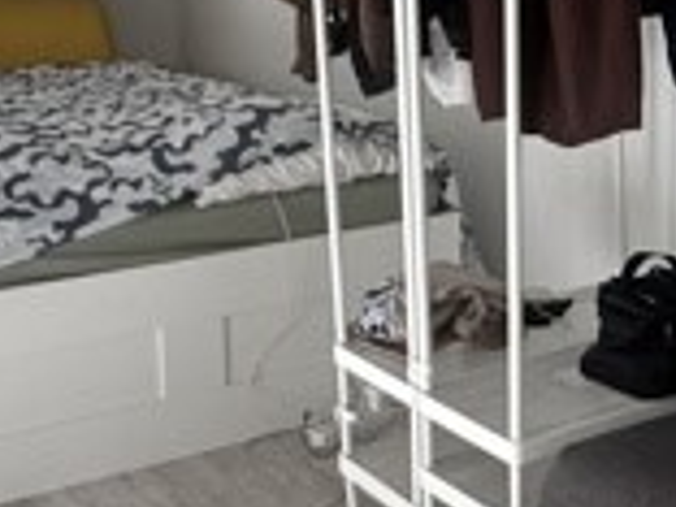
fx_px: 1406
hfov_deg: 26.5
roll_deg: +0.6
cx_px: 550
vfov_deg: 20.3
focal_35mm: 72
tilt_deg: -9.7
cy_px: 126
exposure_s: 1/99
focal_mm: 2.22
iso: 100
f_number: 2.2
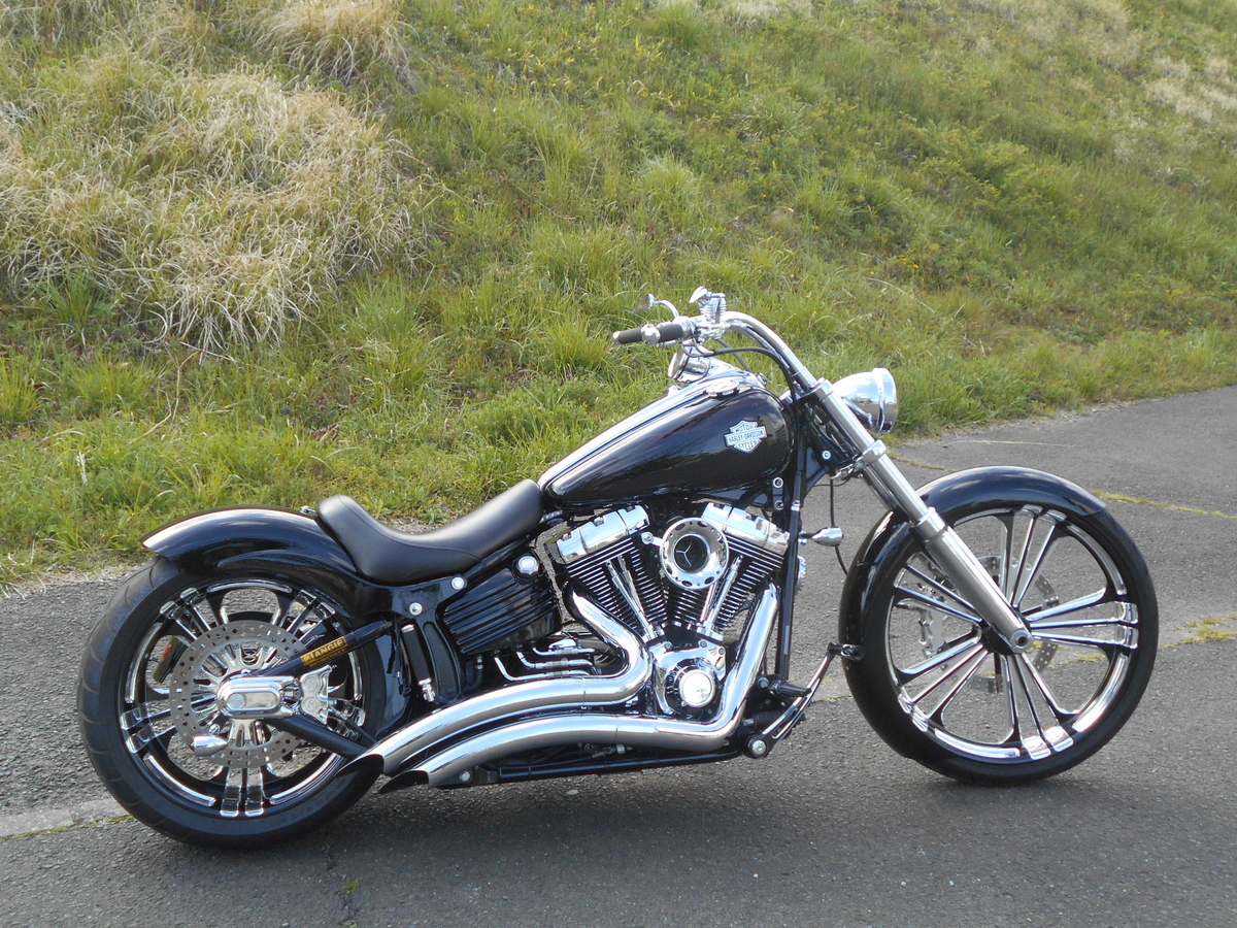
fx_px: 1394
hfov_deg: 47.9
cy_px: 464
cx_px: 618
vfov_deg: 36.8
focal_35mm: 39
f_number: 3.9
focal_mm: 6.7
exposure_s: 1/250
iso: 125
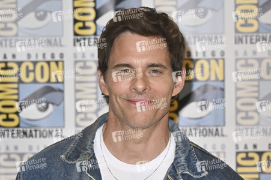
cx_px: 136
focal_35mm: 94
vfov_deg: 14.5
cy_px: 90
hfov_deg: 21.7
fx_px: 707
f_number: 5
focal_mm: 94
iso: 2500
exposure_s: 1/250
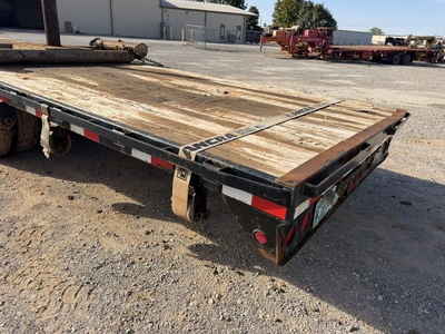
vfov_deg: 56.8
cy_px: 167
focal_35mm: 24
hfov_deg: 71.6
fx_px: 309
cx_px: 222
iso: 80
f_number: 1.78
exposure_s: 1/3584
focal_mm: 6.76
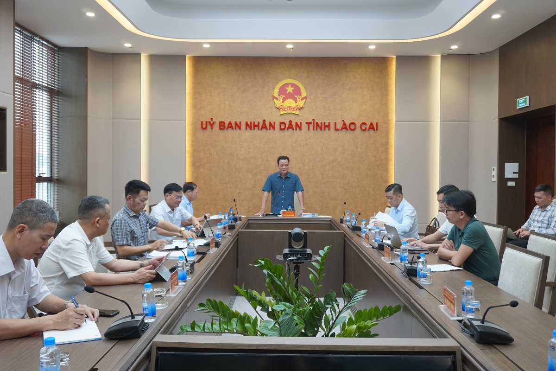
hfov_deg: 57.2
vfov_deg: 40.0
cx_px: 278
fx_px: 510
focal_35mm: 33
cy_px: 186
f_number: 4
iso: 1000
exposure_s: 1/160
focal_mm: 22
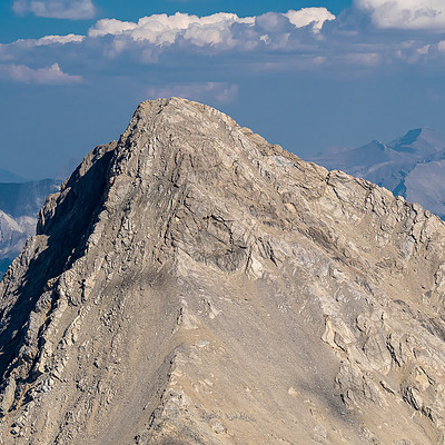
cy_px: 231
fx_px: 2458
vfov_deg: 10.3
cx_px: 208
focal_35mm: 169
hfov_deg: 10.3
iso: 200
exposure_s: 1/400
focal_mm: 66
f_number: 8
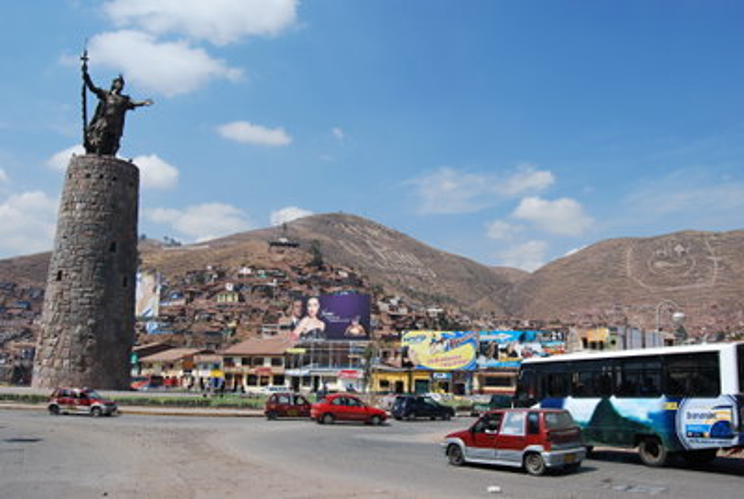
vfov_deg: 40.1
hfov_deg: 57.2
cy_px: 250
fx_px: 683
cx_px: 372
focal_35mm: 33
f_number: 8
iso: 100
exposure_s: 1/250
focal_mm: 22
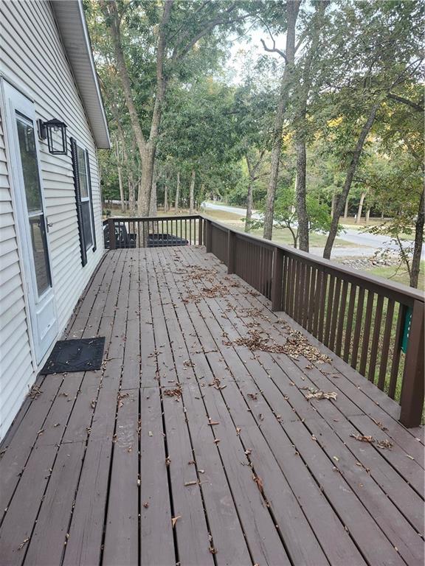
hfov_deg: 58.9
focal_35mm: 23
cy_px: 283
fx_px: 377
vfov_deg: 73.9
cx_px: 212
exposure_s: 1/120
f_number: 1.8
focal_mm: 5.54
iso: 320
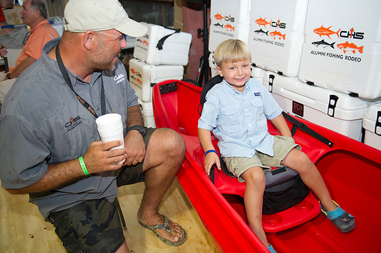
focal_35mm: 35
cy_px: 126
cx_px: 190
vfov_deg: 37.8
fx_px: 370
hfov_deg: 54.5
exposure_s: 1/250
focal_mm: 35
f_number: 3.2
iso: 500
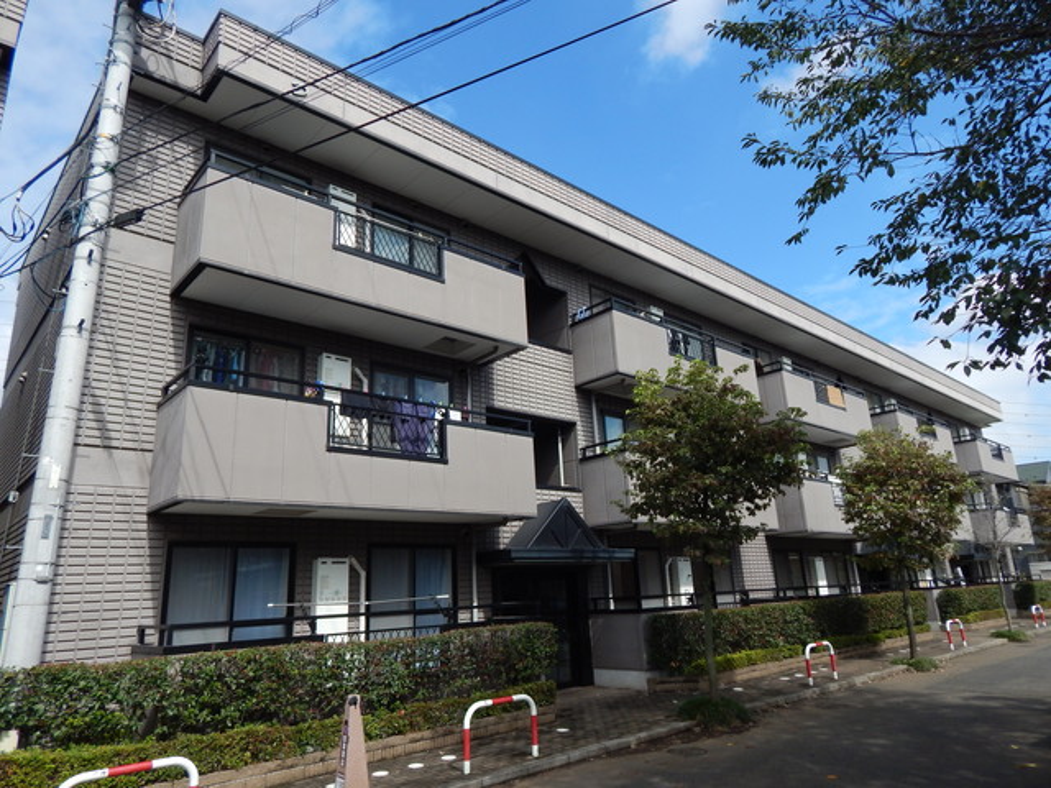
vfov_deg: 58.9
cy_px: 394
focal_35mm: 23
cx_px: 526
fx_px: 698
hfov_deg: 73.9
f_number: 3
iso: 125
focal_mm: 4
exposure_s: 1/1250
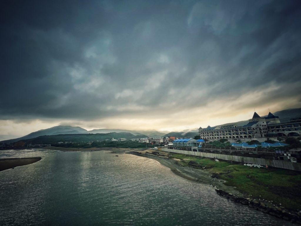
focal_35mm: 13
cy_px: 113
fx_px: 113
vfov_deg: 89.9
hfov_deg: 106.2
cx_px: 150
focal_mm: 1.57
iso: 32
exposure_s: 1/145
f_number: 1.8
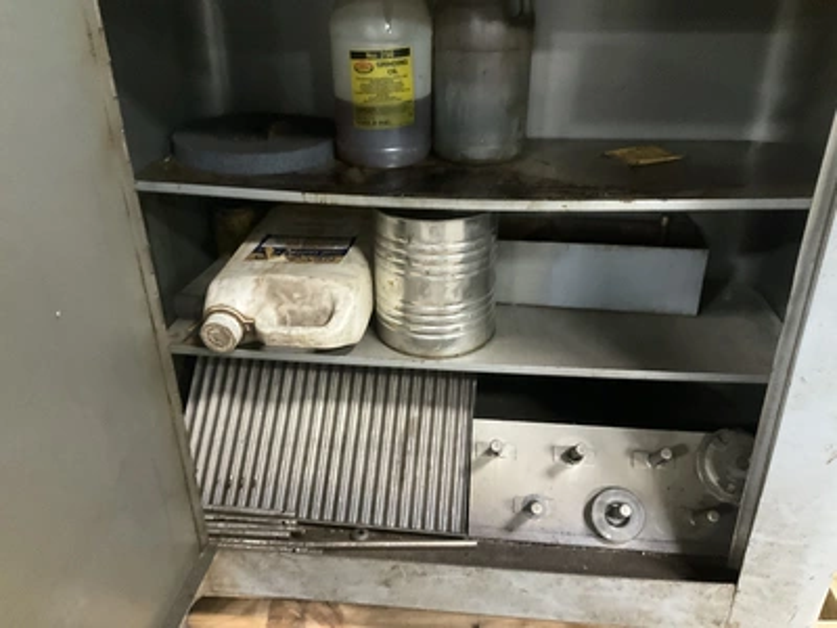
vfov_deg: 48.2
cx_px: 418
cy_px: 314
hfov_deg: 61.7
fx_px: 701
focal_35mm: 29
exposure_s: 1/30
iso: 640
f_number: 1.8
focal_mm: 3
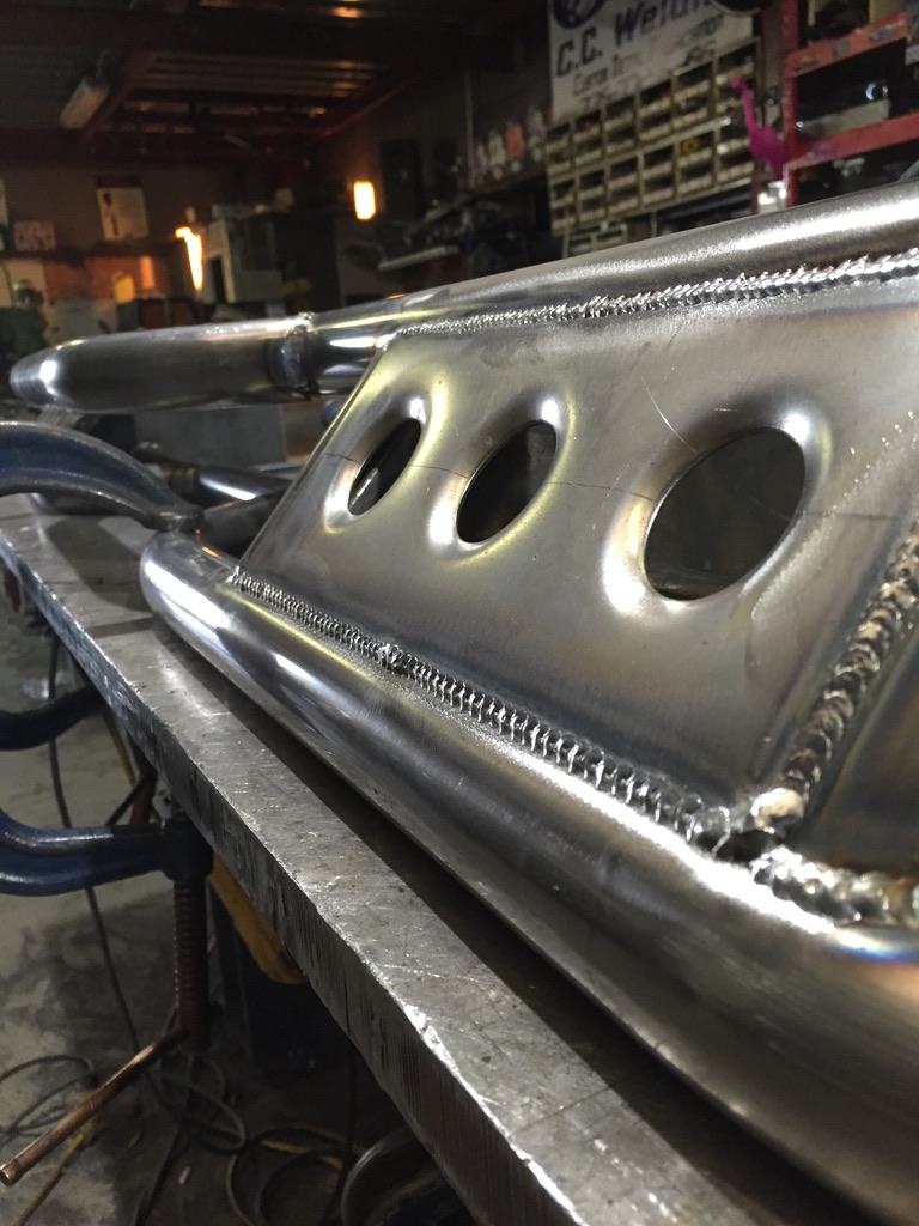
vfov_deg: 61.7
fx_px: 1027
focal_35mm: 29
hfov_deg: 48.2
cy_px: 613
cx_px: 460
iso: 160
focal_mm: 4.15
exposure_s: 1/30
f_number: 2.2
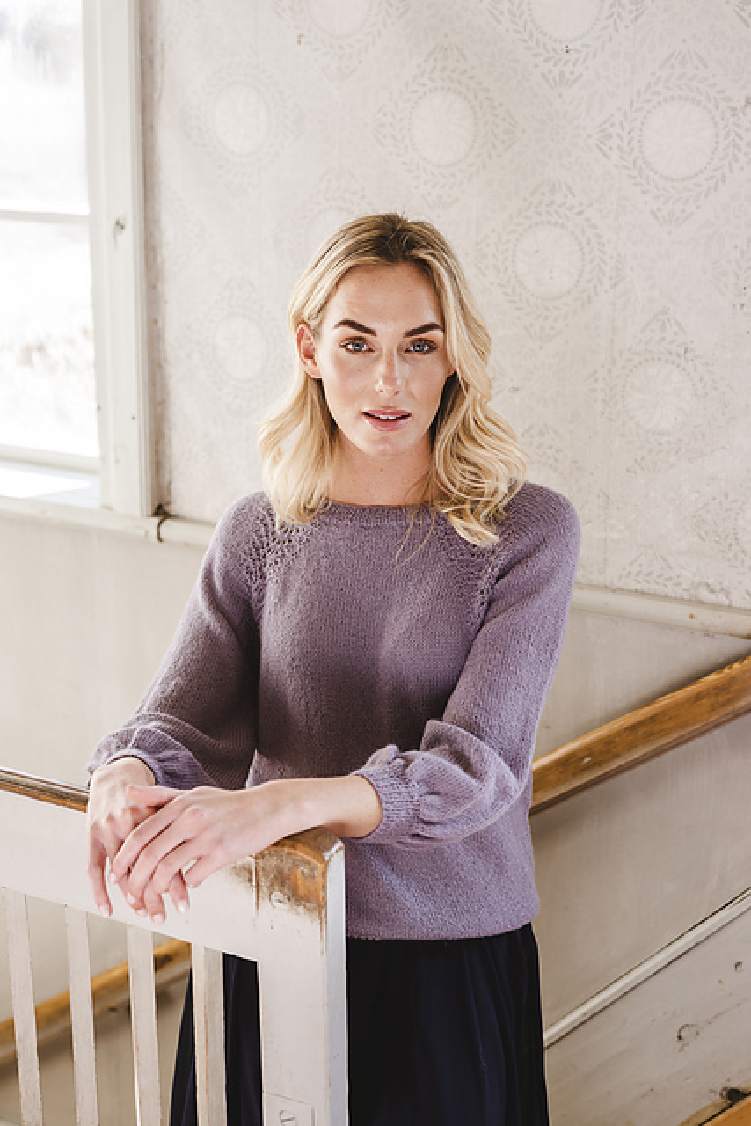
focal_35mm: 50
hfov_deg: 27.0
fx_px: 1564
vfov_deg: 39.6
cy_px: 563
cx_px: 376
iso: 400
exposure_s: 1/200
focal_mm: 50
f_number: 4
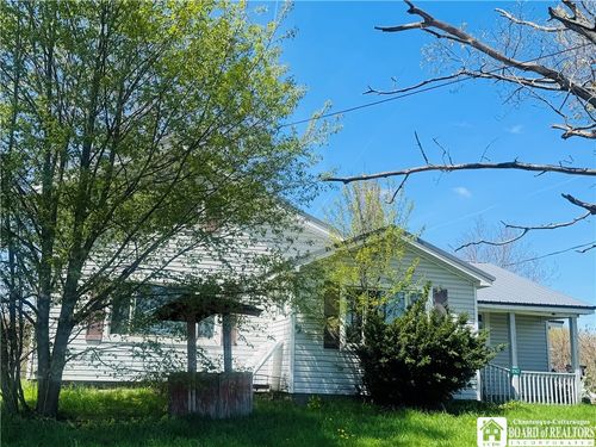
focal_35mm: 24
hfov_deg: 71.6
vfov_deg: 56.8
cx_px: 298
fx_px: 413
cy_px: 224
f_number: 1.78
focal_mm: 6.76
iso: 80
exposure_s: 1/2710
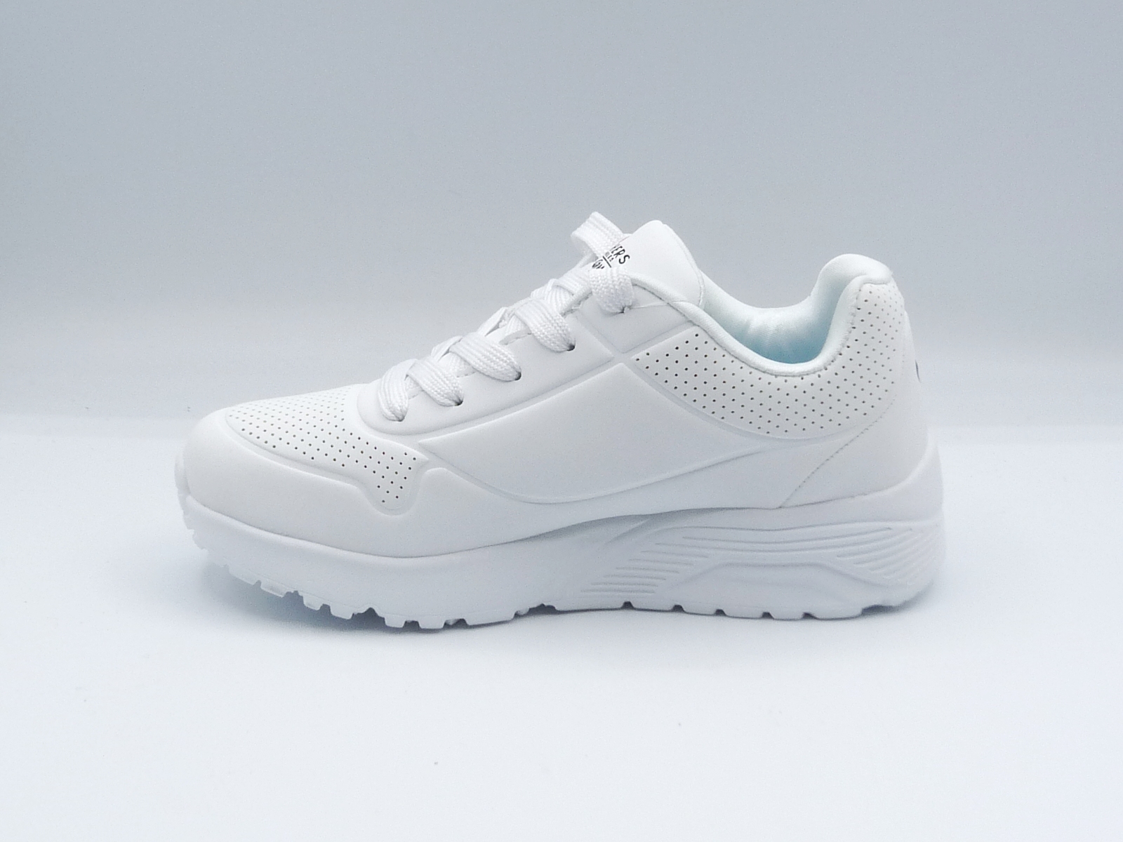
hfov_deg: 38.2
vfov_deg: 29.1
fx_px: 1622
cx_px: 562
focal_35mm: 50
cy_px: 421
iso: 100
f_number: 5.6
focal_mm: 4.9
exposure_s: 1/200
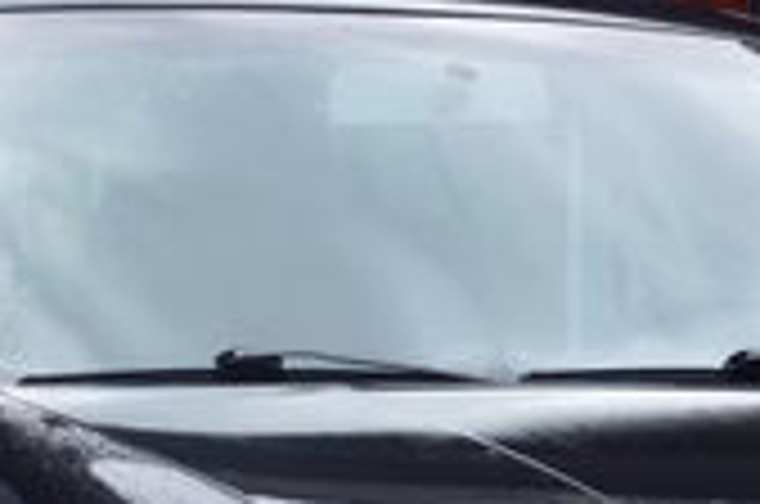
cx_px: 567
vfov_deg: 5.0
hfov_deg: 7.6
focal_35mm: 273
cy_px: 770
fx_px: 5752
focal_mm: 48
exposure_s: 1/250
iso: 400
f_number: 10
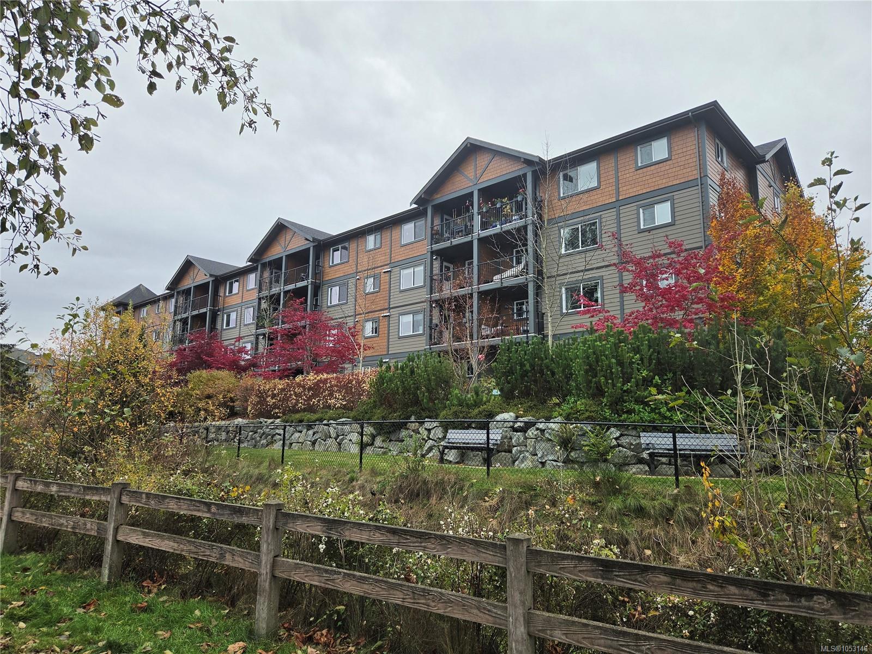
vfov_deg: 58.9
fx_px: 579
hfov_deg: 73.9
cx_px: 436
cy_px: 327
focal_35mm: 23
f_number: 1.8
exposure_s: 1/2657
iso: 80
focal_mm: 5.4
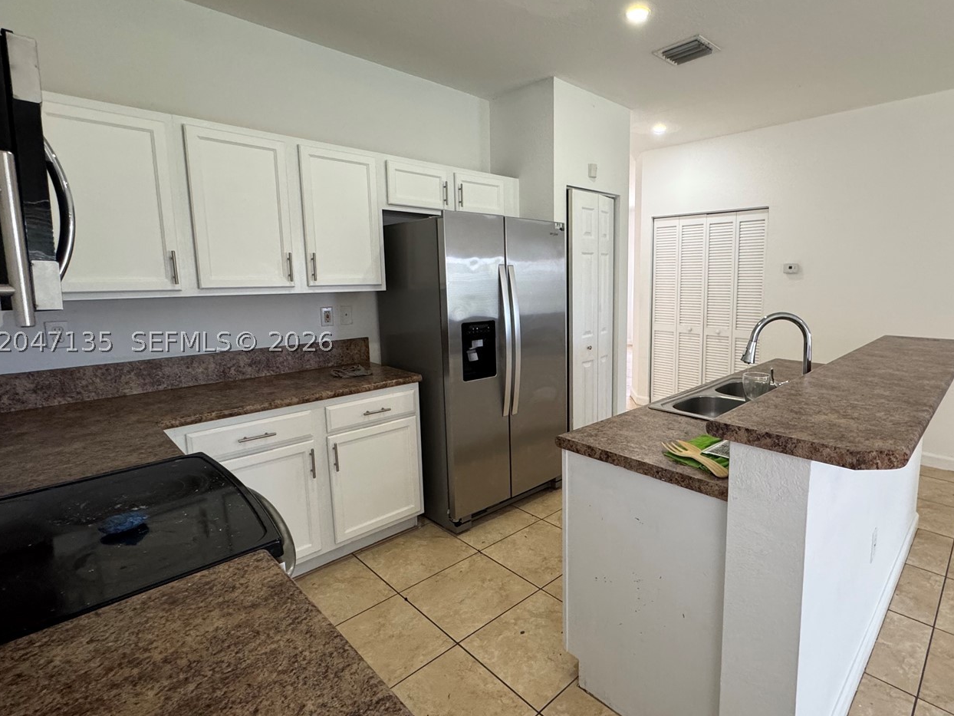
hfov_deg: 86.7
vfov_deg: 71.6
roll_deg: +0.5
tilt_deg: -7.3
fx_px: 496
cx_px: 568
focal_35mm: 18
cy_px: 342
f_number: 2.2
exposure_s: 1/120
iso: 320
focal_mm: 2.22
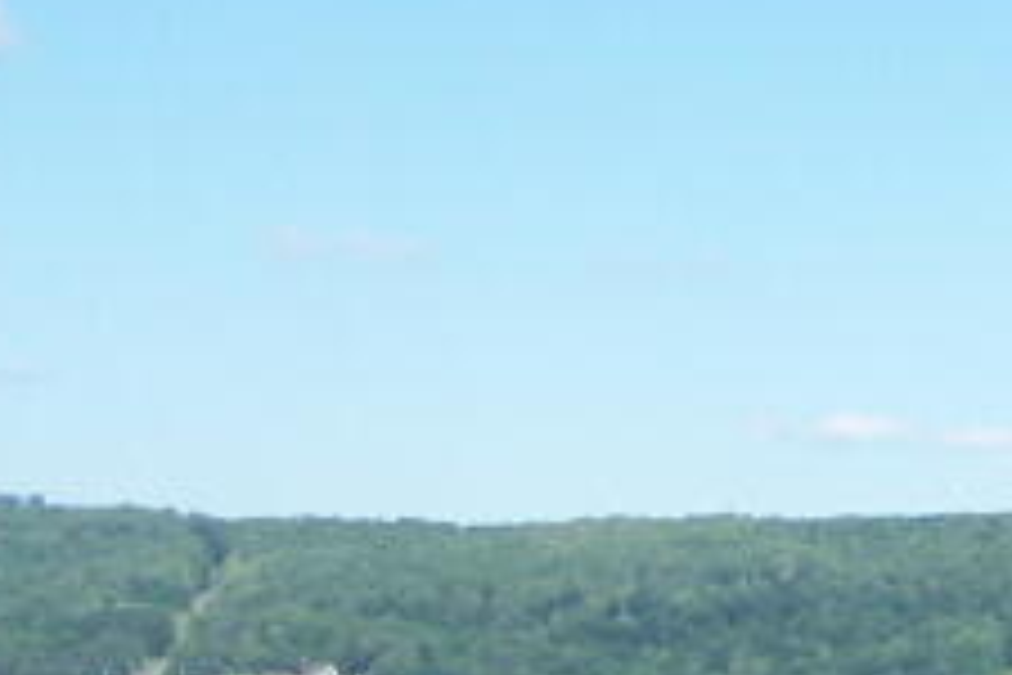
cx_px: 1808
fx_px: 5060
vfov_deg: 7.6
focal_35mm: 180
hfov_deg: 10.7
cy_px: 585
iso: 80
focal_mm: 6.3
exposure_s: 1/1000
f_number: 2.8
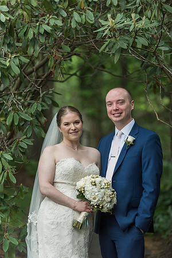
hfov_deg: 11.0
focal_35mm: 125
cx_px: 86
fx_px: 896
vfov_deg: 16.4
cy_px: 129
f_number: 2.8
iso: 500
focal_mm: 125
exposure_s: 1/800
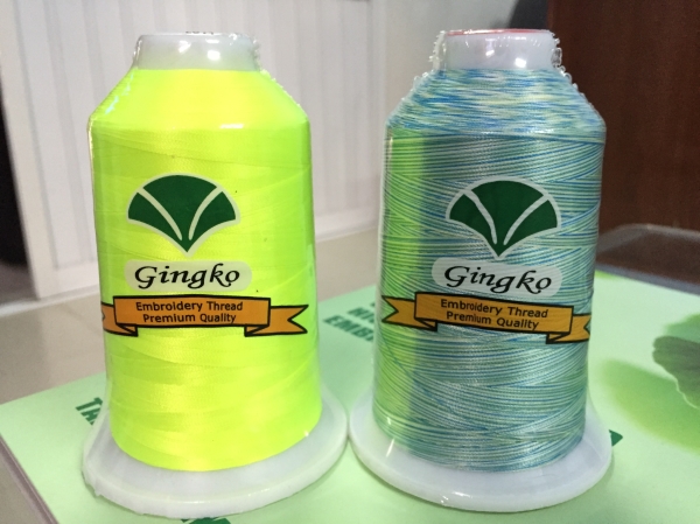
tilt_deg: -15.7
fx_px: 586
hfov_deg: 61.7
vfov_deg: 48.2
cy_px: 262
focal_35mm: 29
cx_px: 350
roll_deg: +1.1
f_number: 2.2
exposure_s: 1/25
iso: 250
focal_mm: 4.15
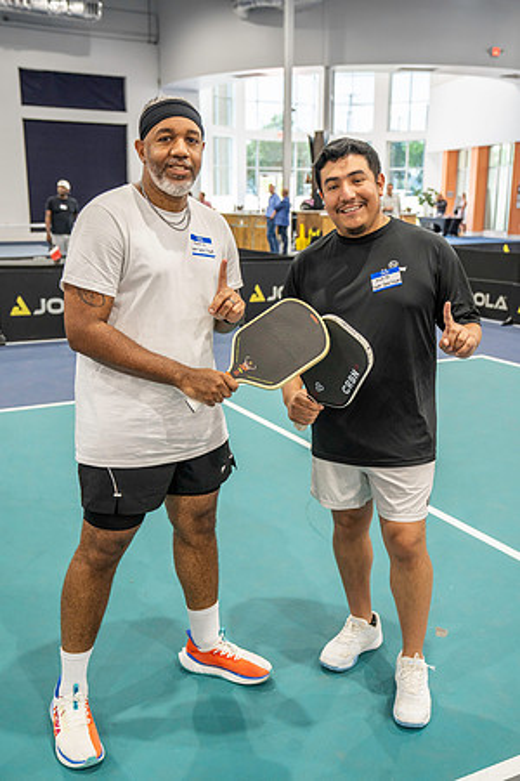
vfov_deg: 51.9
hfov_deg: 35.9
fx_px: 802
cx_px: 260
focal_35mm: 37
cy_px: 390
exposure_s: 1/160
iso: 1600
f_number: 4
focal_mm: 37
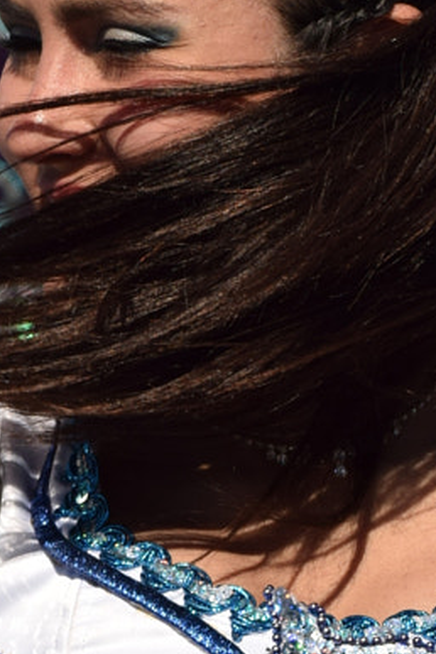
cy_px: 656
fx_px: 7884
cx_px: 119
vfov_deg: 4.7
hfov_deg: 3.2
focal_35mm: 434
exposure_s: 1/1000
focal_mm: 70
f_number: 11
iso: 200
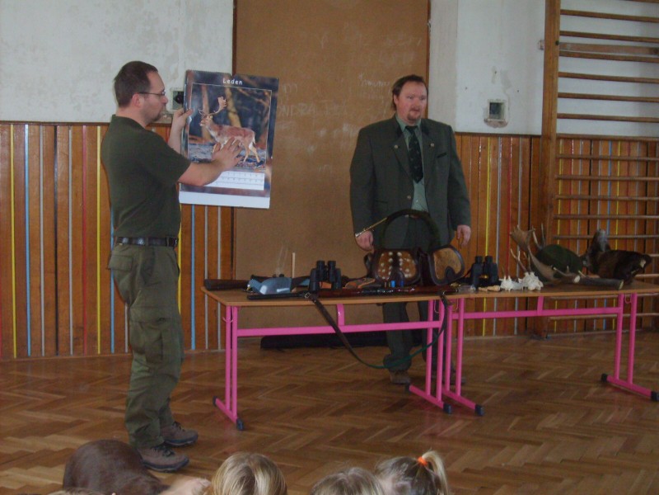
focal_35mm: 52
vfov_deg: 28.0
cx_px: 330
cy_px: 248
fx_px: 990
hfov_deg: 36.8
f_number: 3.3
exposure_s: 1/45
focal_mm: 8.7
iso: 253
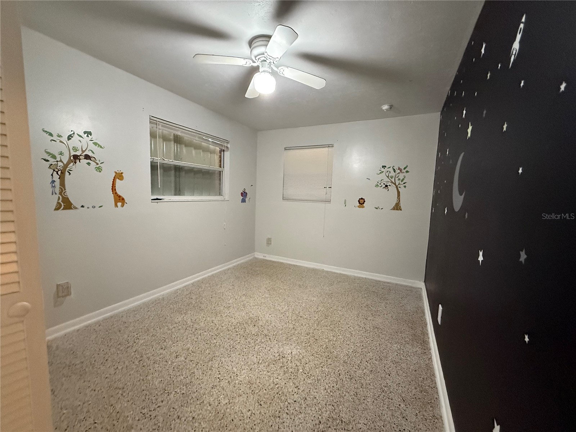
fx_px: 233
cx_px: 288
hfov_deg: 102.1
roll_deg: -0.9
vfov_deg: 85.7
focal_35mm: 14
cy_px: 216
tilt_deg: -5.2
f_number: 2.2
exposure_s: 1/60
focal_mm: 2.22
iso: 800
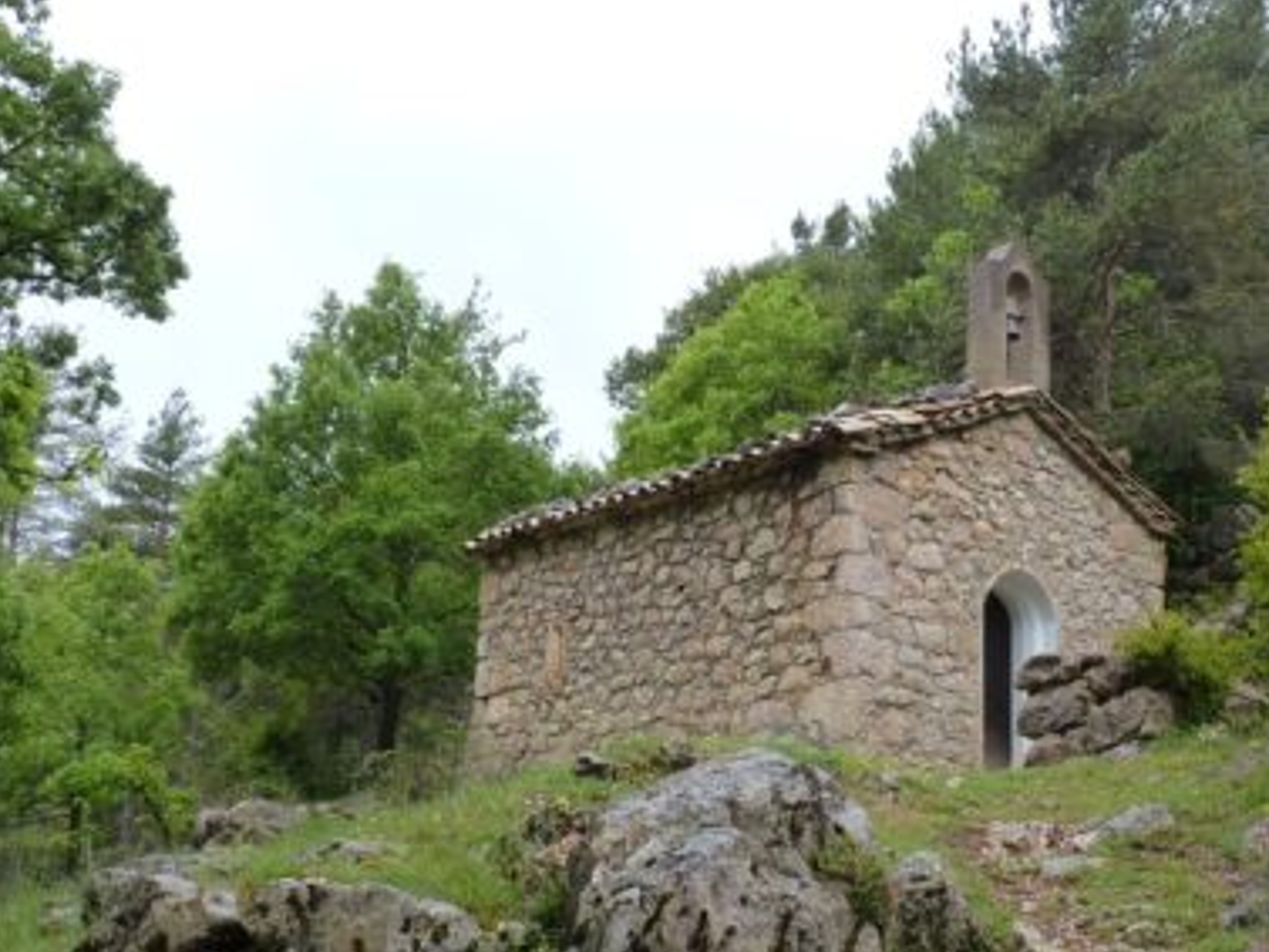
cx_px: 885
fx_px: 1577
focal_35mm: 43
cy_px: 579
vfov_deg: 33.5
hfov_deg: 43.0
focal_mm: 4.8
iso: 125
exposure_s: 1/125
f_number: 4
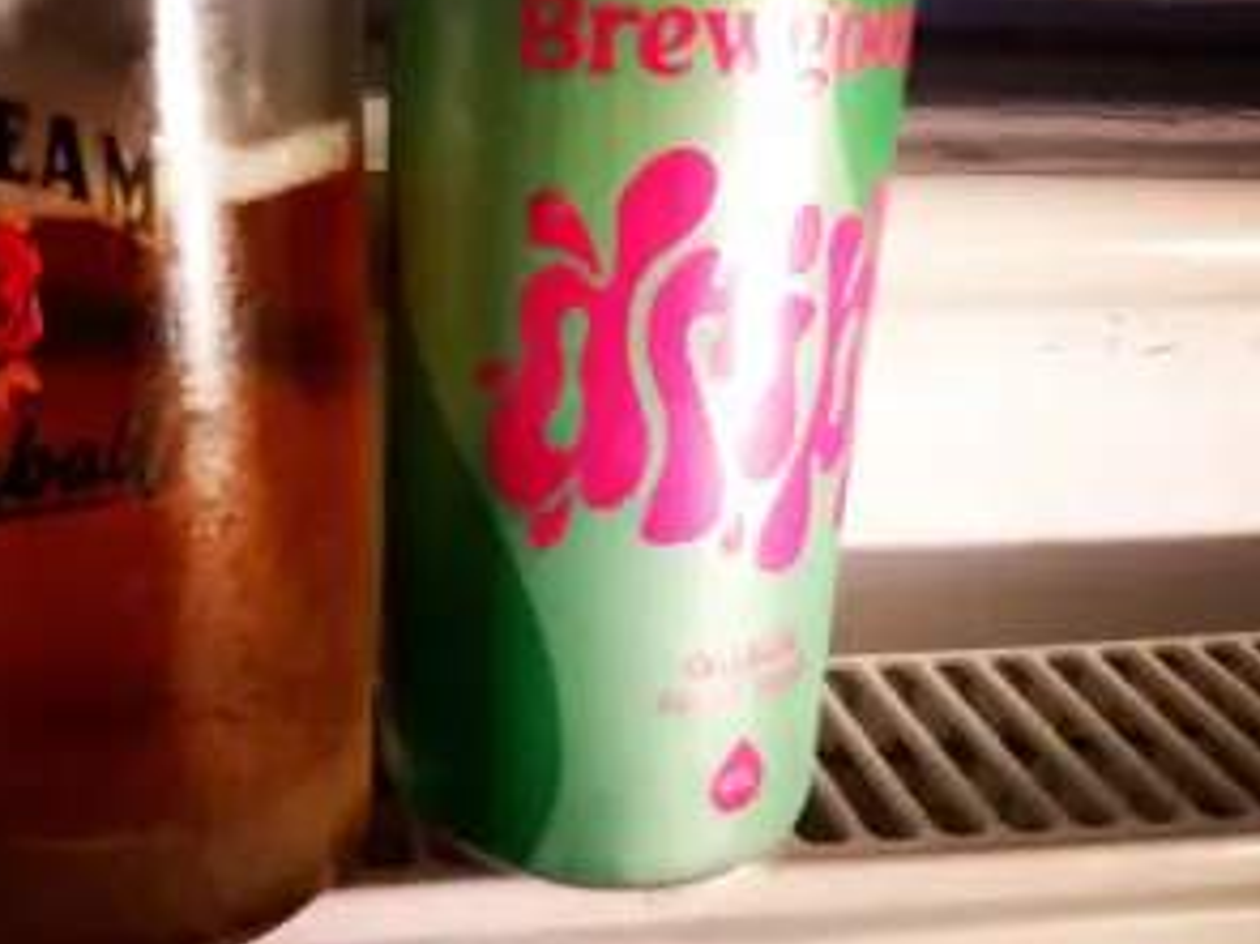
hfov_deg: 48.2
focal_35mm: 38
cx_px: 419
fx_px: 1383
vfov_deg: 37.5
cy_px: 367
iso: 1426
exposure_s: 1/20
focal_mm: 3.54
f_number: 2
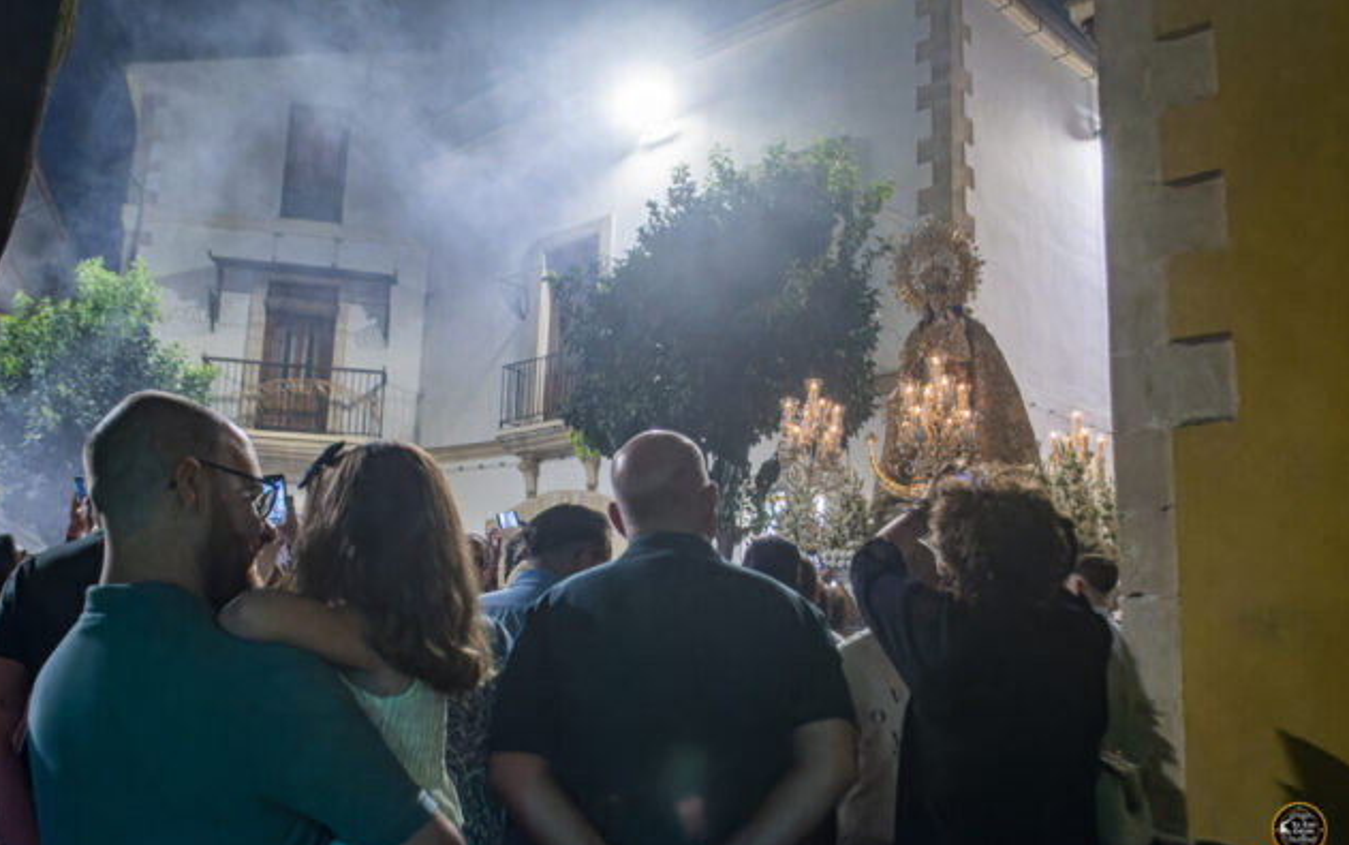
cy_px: 437
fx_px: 1140
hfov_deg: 61.2
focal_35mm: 31
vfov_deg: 40.6
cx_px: 673
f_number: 4
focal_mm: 20
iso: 8000
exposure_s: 1/320
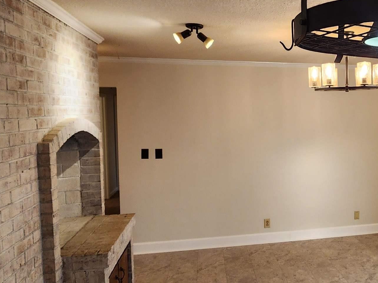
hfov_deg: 53.8
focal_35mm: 31
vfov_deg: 45.4
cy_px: 138
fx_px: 339
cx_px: 310
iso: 160
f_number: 2.2
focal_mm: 2.2
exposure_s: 1/60
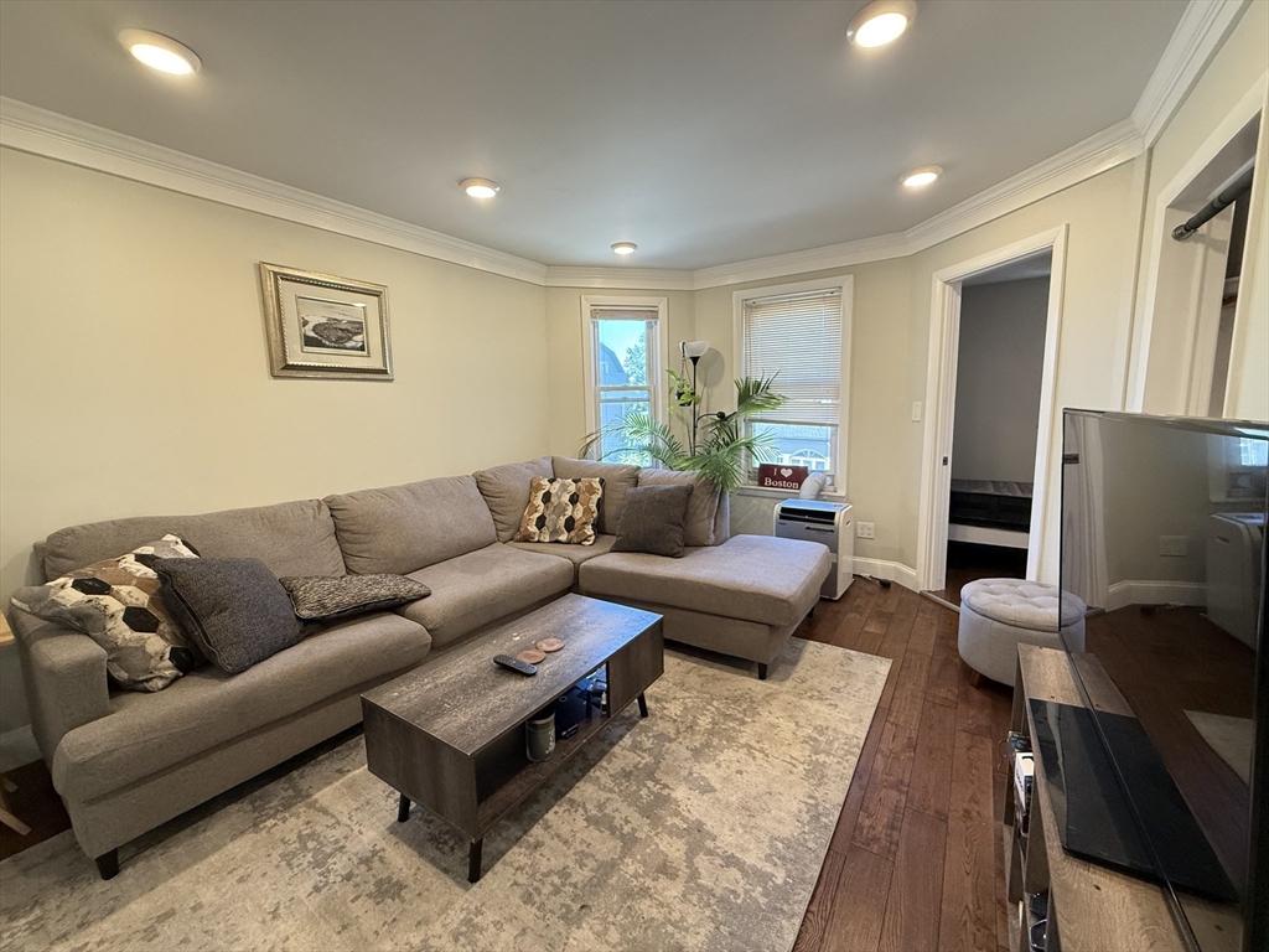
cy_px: 476
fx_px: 513
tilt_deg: -8.0
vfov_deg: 85.7
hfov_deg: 102.1
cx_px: 634
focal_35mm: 14
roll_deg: +1.1
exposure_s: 1/120
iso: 400
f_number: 2.2
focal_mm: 2.22
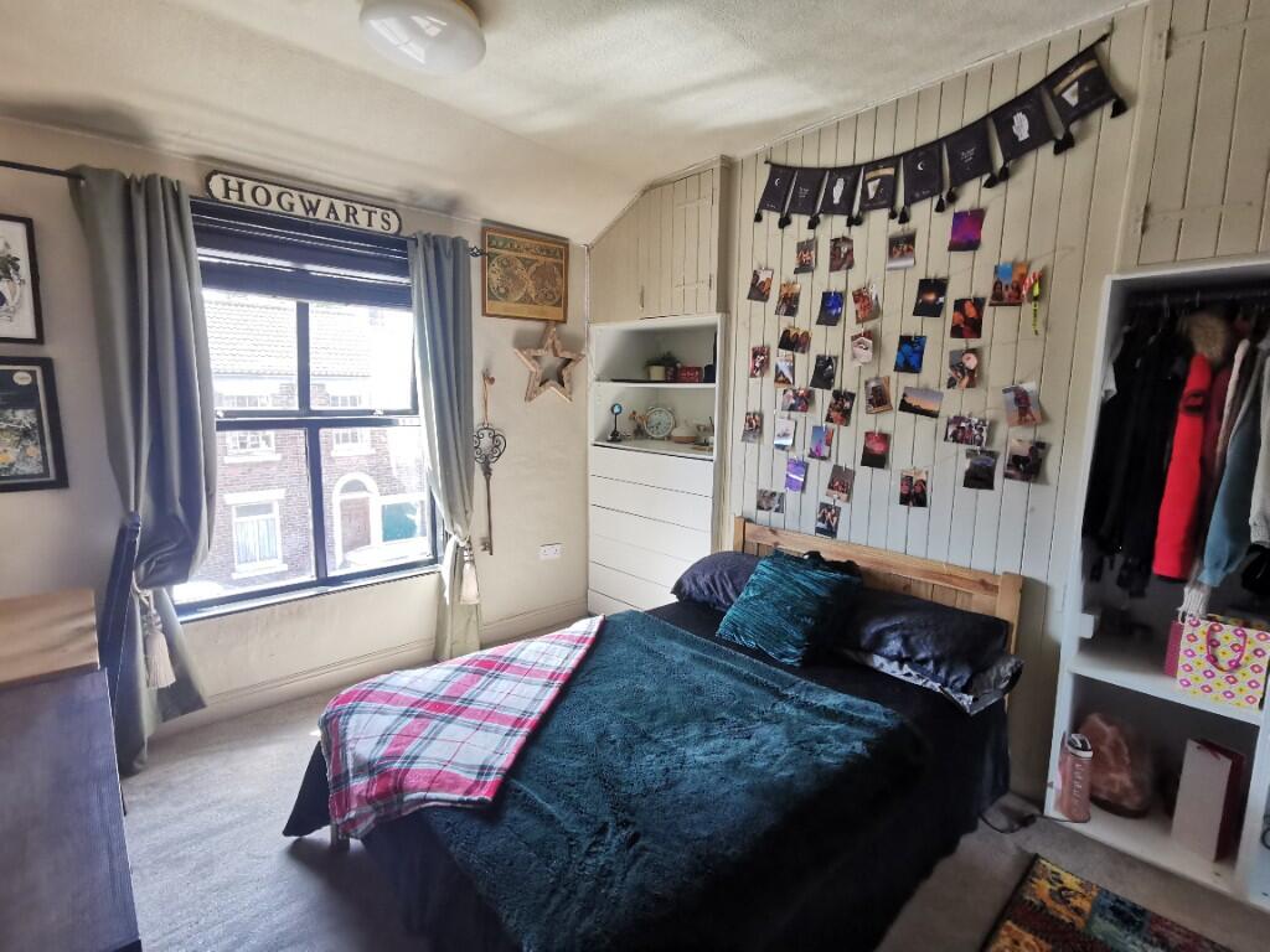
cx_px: 635
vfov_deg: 74.7
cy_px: 476
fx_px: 624
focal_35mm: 17
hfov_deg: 91.0
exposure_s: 1/50
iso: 200
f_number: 2.2
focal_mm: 2.26
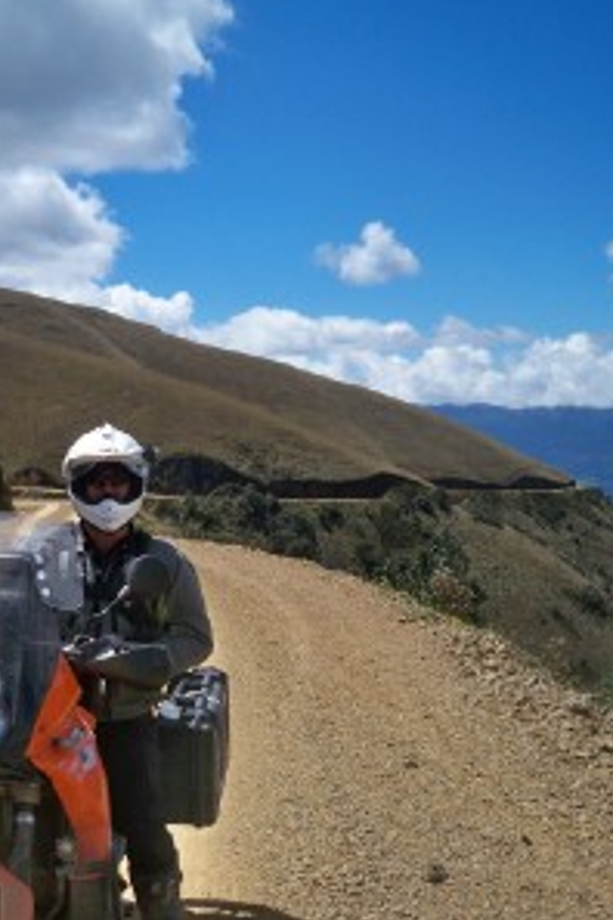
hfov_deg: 26.9
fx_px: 1251
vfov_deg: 40.3
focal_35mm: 49
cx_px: 111
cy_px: 458
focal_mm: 6.3
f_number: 4.7
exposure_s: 1/640
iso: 64
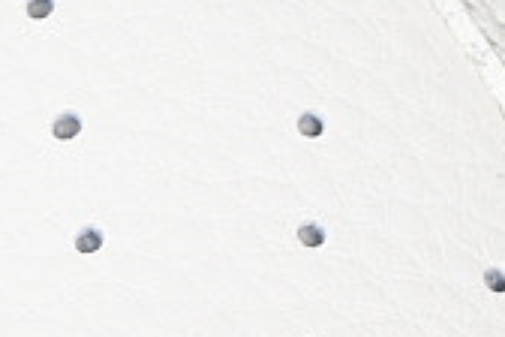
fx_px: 6747
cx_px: 99
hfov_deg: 4.3
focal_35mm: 481
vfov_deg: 2.8
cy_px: 641
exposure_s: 1/80
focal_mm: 50
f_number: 7.1
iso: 160
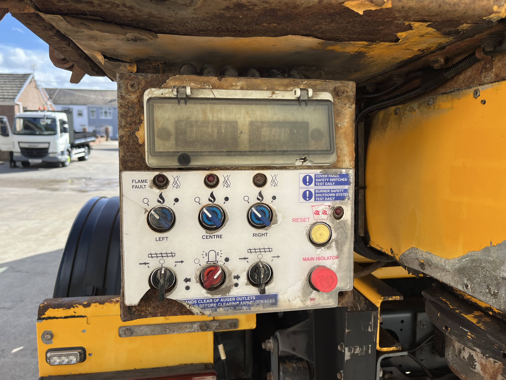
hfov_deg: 67.3
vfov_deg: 53.1
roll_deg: -1.8
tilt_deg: -5.7
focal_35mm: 26
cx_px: 253
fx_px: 380
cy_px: 190
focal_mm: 5.1
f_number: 1.6
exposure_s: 1/951
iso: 50
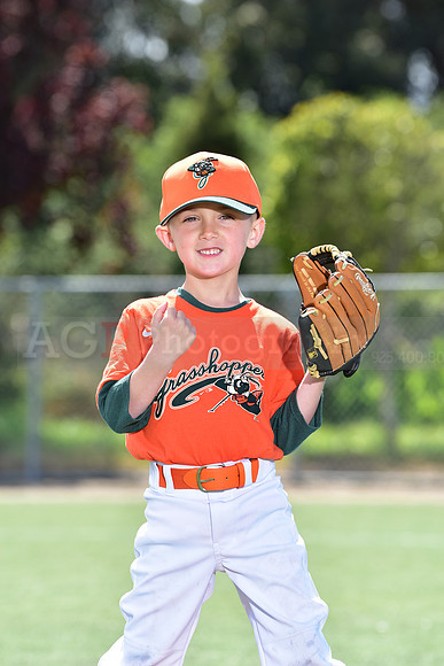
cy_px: 333
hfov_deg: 6.9
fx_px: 3698
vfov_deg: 10.3
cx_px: 222
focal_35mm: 200
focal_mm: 200
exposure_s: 1/250
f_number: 5.6
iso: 100
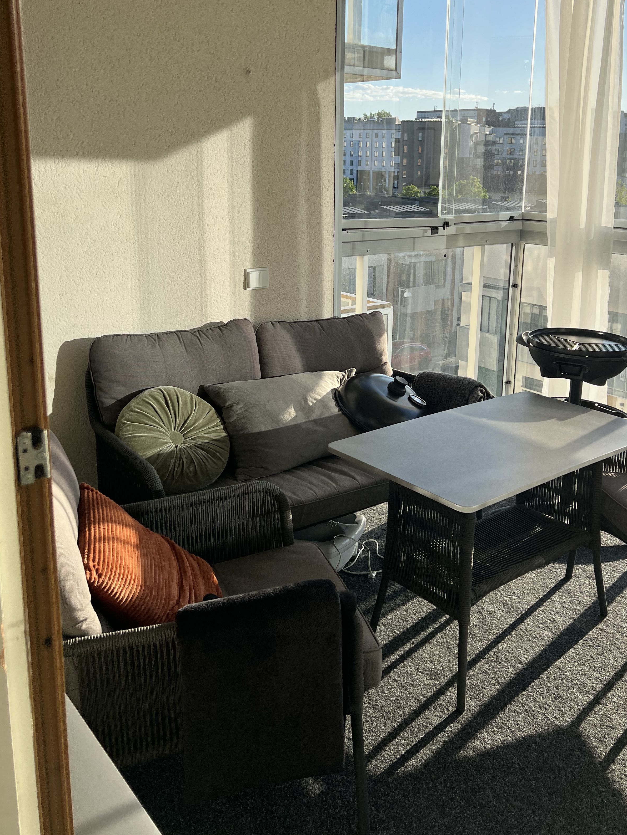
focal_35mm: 33
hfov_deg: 42.8
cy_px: 325
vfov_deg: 54.9
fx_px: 797
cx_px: 358
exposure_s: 1/2208
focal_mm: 5.7
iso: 50
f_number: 1.5
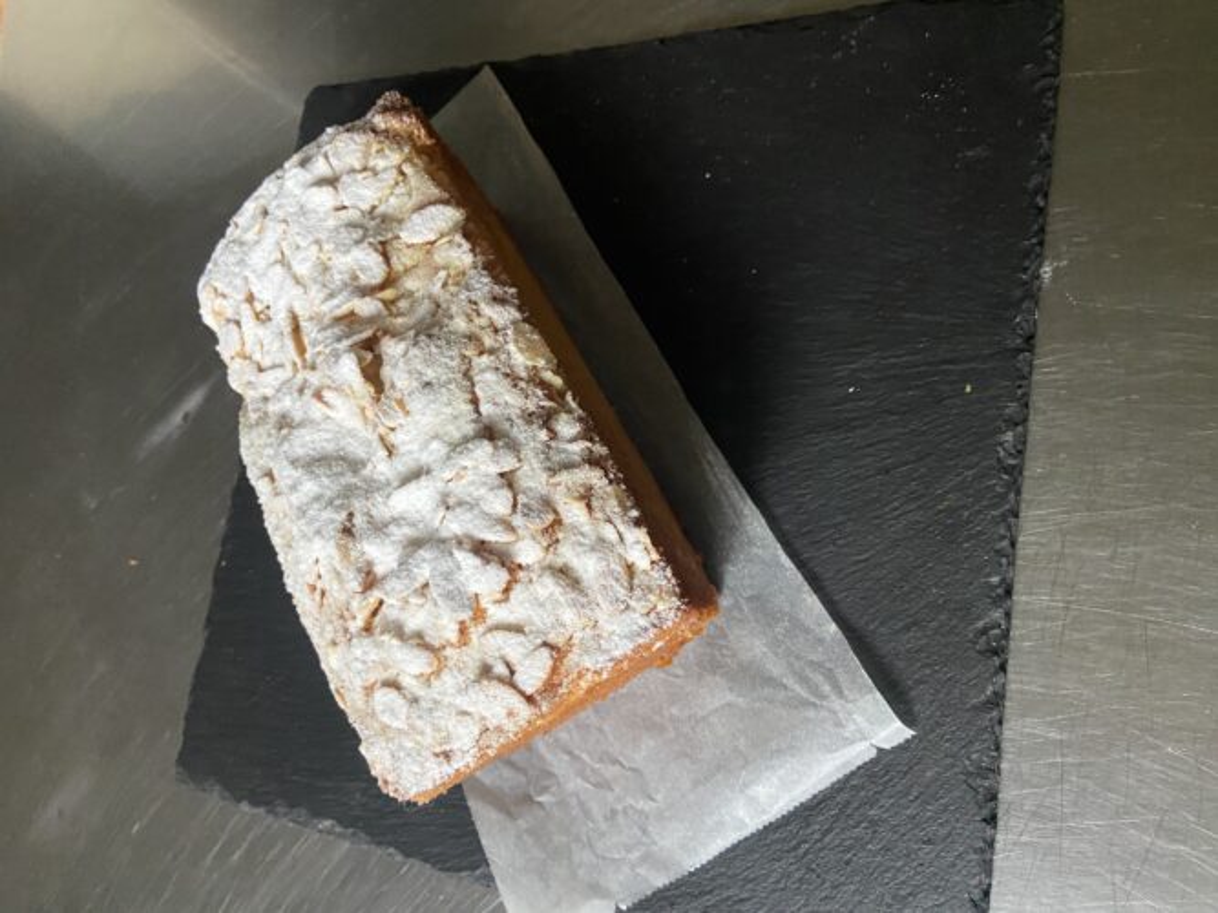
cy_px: 456
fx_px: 915
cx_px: 609
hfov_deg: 67.3
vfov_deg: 53.0
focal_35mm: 26
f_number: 1.8
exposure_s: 1/60
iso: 500
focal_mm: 4.25
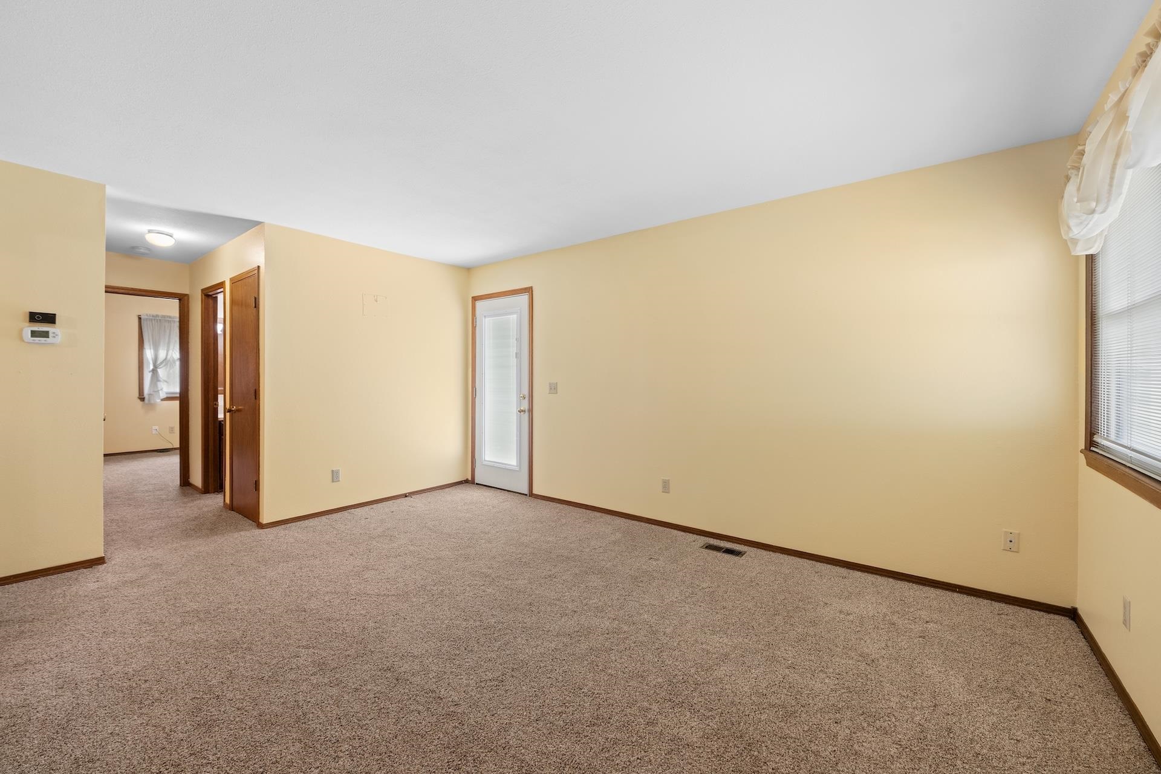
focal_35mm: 14
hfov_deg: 104.3
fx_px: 451
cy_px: 387
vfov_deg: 81.2
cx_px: 580
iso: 400
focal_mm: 14
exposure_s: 1/5
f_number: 7.1
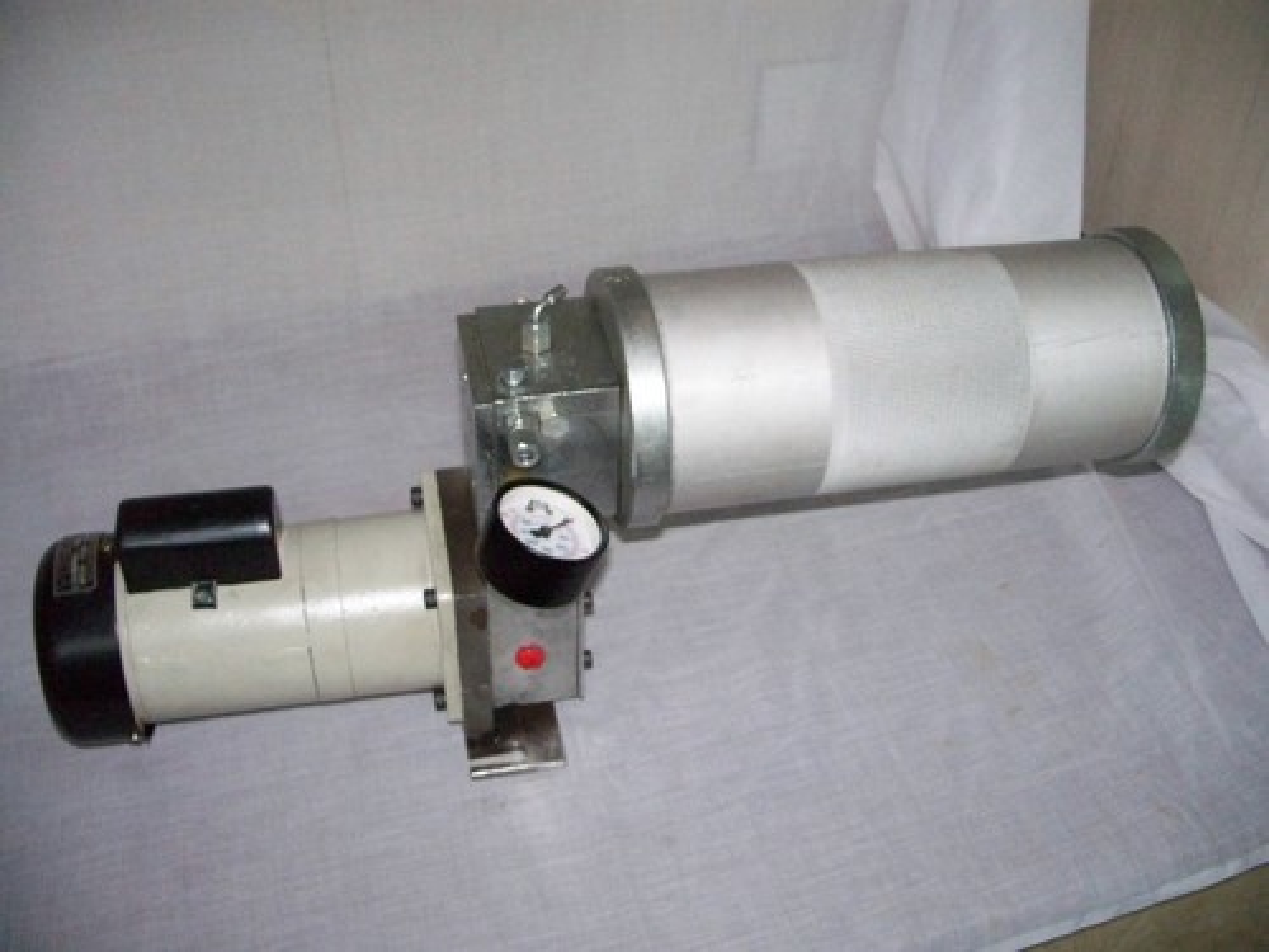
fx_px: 1356
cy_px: 476
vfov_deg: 38.7
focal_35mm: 37
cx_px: 634
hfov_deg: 50.1
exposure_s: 1/160
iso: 800
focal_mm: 7.8
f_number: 2.8
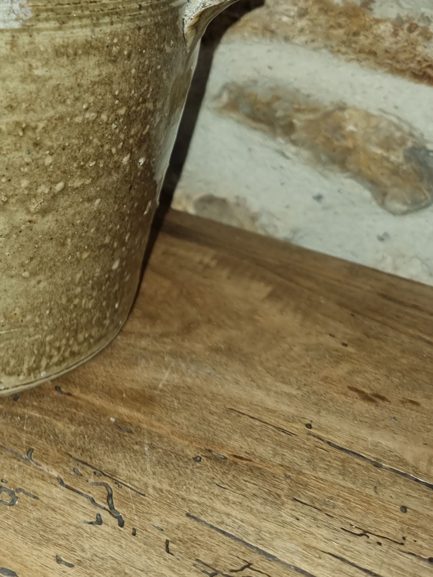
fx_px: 817
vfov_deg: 37.1
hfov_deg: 27.9
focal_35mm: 49
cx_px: -1
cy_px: 93
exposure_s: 1/60
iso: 82
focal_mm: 6.7
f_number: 1.8
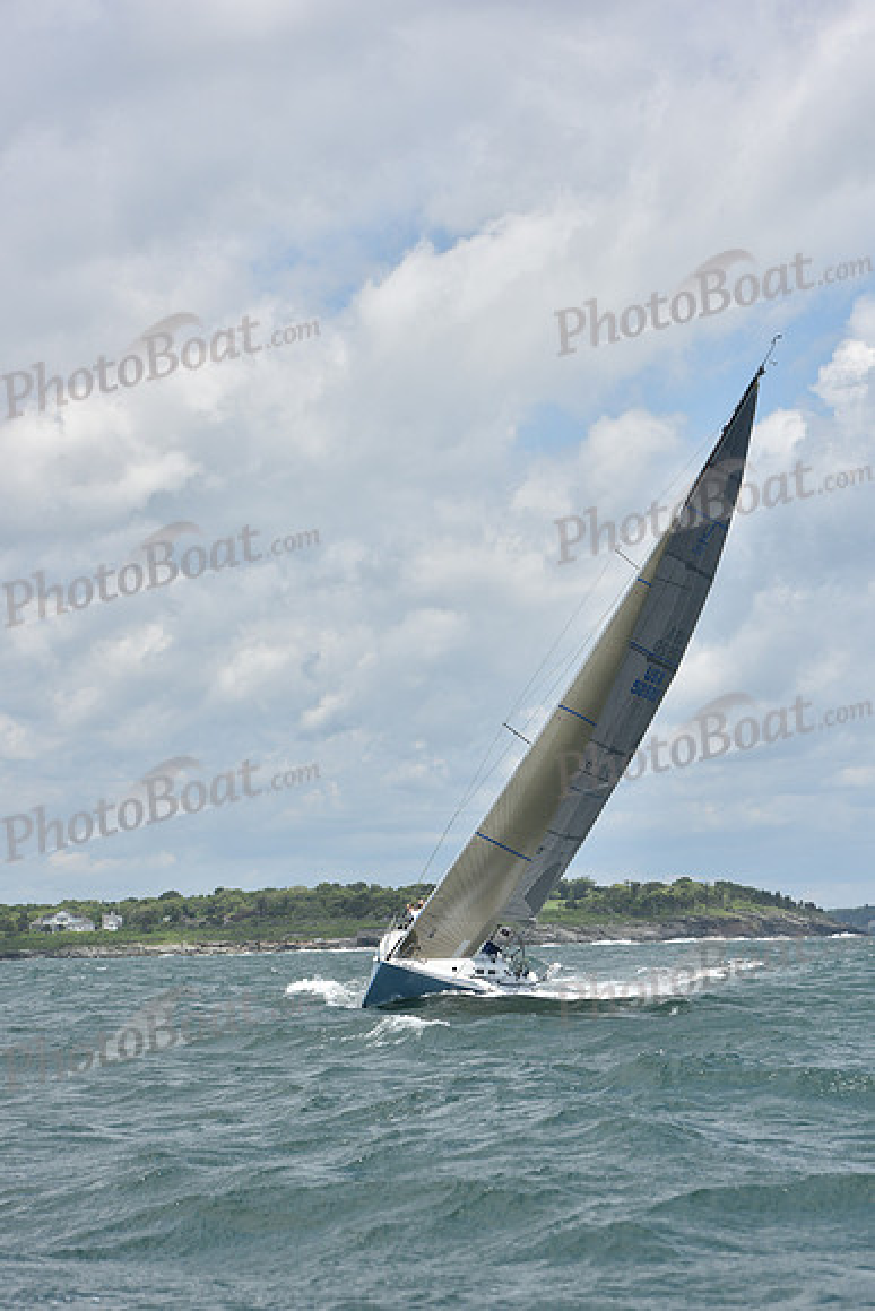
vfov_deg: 23.6
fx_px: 3133
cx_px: 438
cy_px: 656
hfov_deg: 15.9
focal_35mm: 86
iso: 250
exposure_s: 1/1250
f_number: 7.1
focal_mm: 86
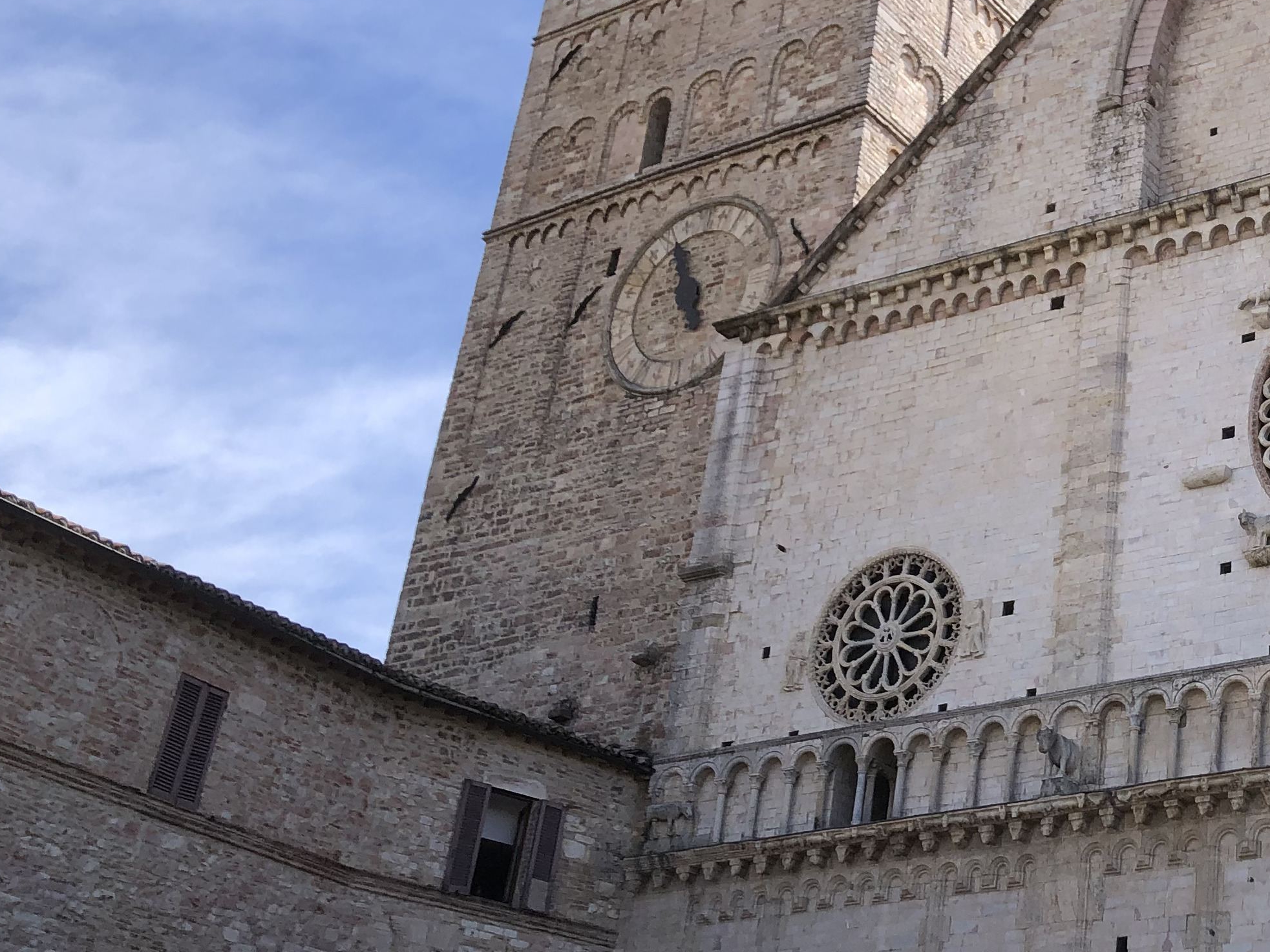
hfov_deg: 31.2
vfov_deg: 25.6
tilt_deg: +28.1
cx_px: 1276
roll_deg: -0.9
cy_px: 402
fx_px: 2091
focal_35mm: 57
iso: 20
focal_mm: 4
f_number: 1.8
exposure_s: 1/1263
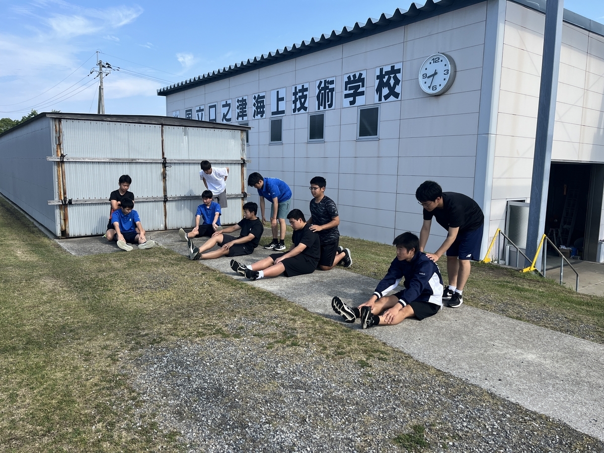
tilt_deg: -8.1
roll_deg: -4.2
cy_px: 226
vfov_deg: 53.1
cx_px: 302
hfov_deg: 67.3
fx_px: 454
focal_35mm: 26
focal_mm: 5.1
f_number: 1.6
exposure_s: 1/1776
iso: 50
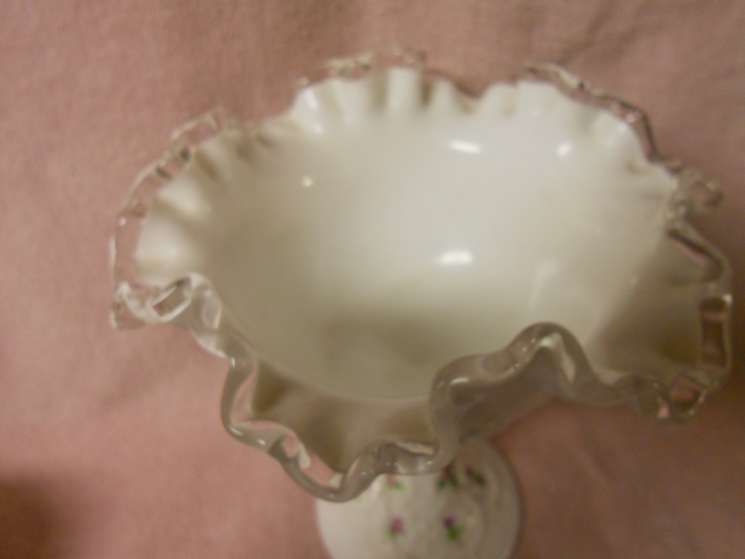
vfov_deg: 44.2
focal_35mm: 32
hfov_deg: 56.8
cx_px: 372
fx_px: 689
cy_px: 280
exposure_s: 1/30
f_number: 3.5
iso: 320
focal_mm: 5.8
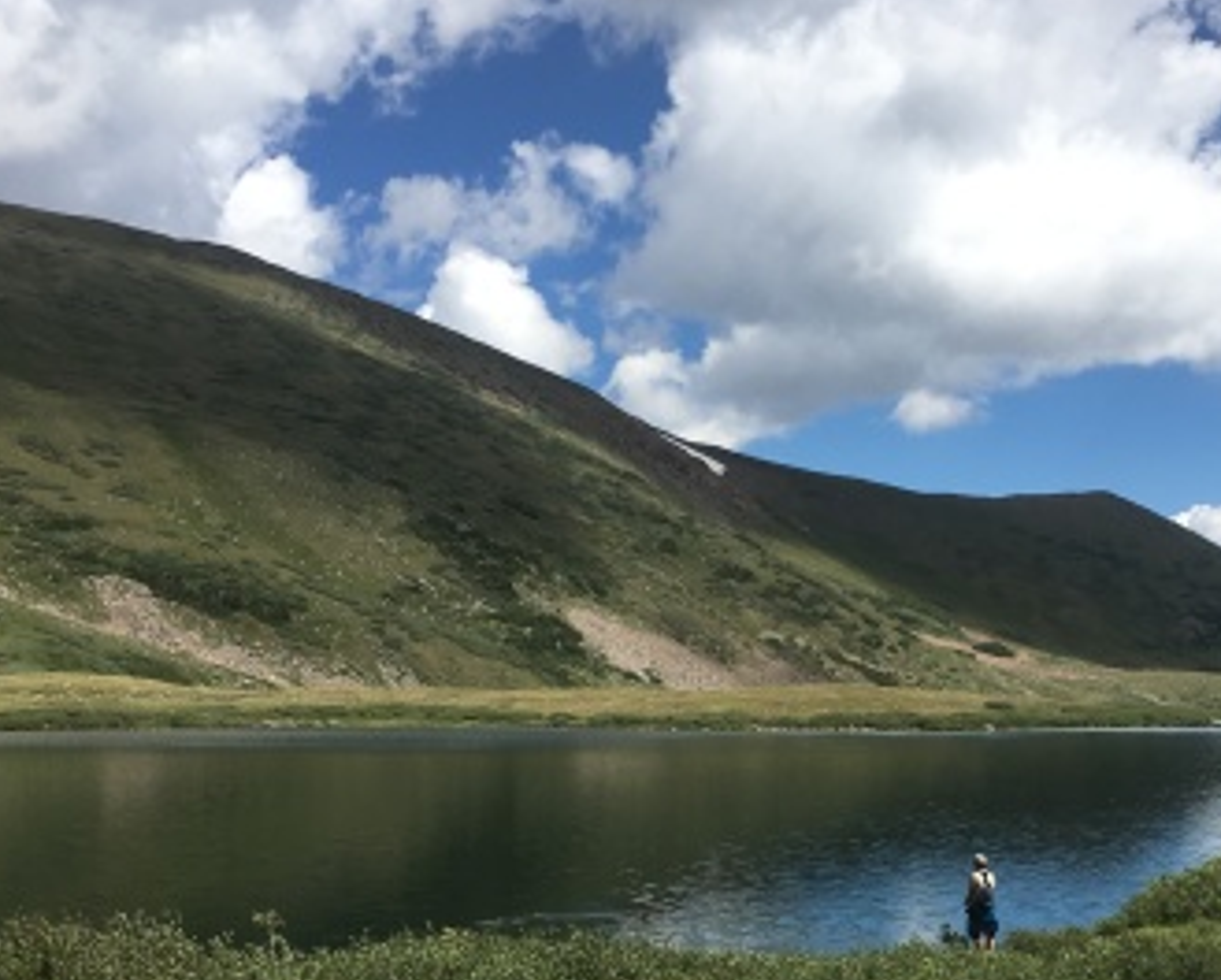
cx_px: 720
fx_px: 1990
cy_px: 798
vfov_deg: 27.1
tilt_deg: -2.9
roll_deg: -0.1
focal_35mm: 55
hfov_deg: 34.0
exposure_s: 1/2137
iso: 25
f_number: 2.2
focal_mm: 4.15
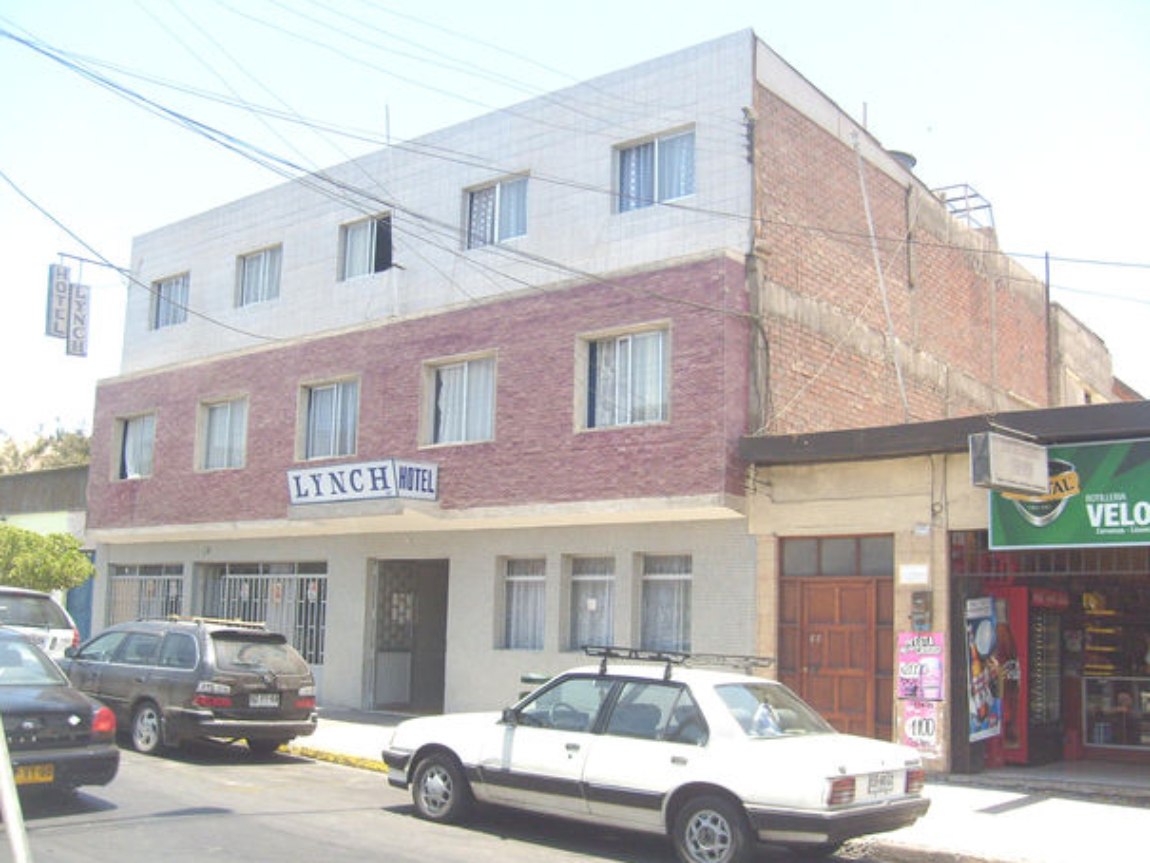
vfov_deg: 38.7
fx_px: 1229
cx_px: 559
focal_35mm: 37
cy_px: 439
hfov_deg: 50.1
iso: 80
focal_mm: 5.8
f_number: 7.1
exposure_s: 1/180
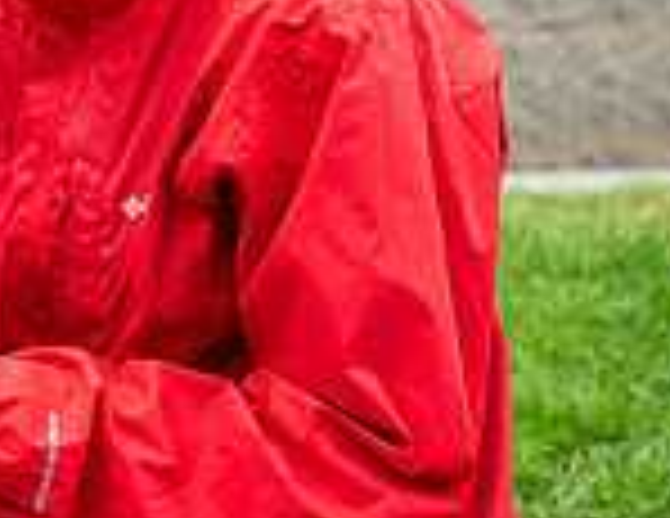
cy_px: 51
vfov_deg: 8.1
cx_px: -322
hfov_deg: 10.2
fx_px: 3638
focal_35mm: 186
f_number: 2.8
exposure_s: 1/500
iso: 200
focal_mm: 41
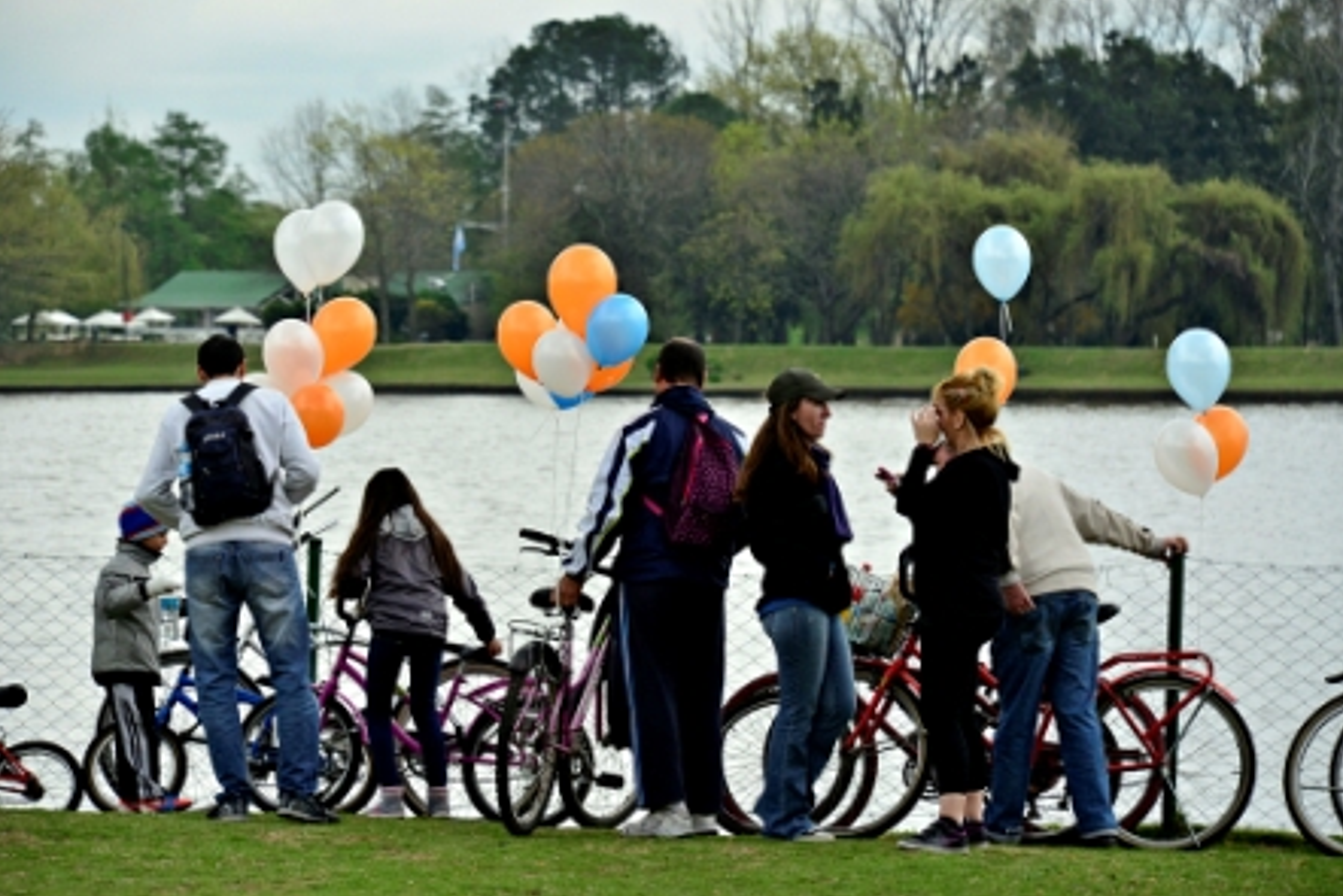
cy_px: 448
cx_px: 665
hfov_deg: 11.3
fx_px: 6791
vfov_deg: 7.6
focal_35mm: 182
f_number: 6.3
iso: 800
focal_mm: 120
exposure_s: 1/1600
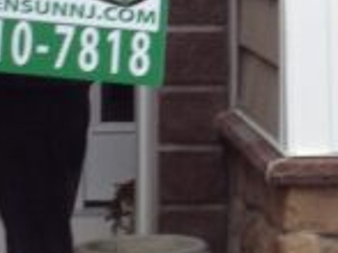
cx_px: 246
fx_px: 2381
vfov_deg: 6.1
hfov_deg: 8.1
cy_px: -7
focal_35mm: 244
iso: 50
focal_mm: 4.28
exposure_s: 1/127
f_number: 2.4
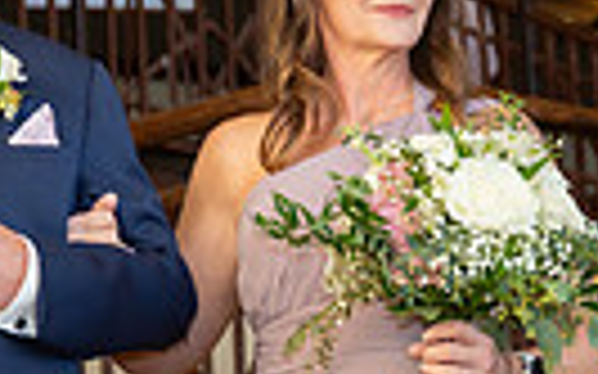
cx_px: 271
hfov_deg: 10.4
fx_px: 3291
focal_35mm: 202
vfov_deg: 6.4
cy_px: 516
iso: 640
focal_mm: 43.9
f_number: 2.8
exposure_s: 1/250
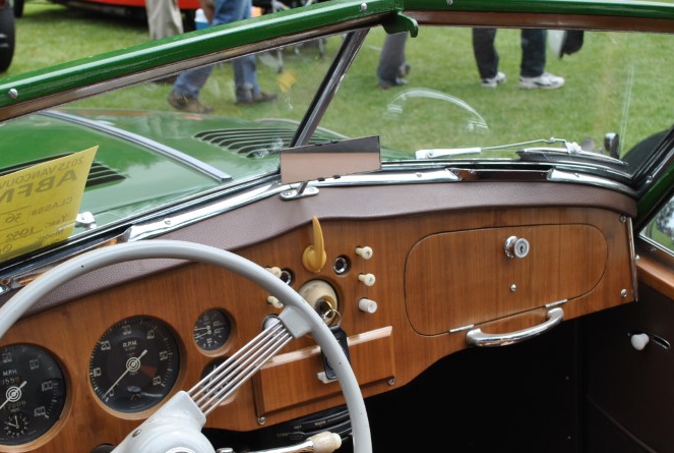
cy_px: 302
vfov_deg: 23.8
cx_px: 290
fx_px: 1069
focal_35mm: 57
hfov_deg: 34.9
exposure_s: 1/160
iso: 100
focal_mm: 28
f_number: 6.3
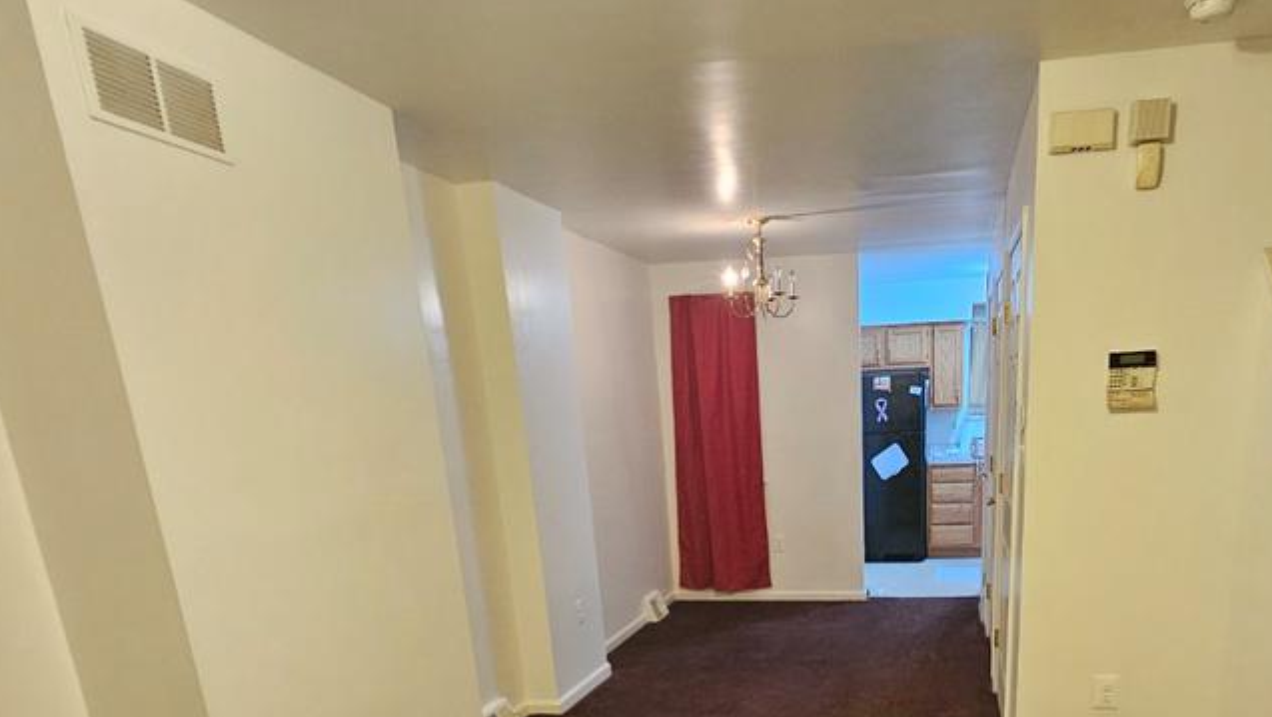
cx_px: 795
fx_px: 810
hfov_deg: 75.0
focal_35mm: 24
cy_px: 677
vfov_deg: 42.7
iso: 400
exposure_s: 1/40
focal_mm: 2.2
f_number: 2.2
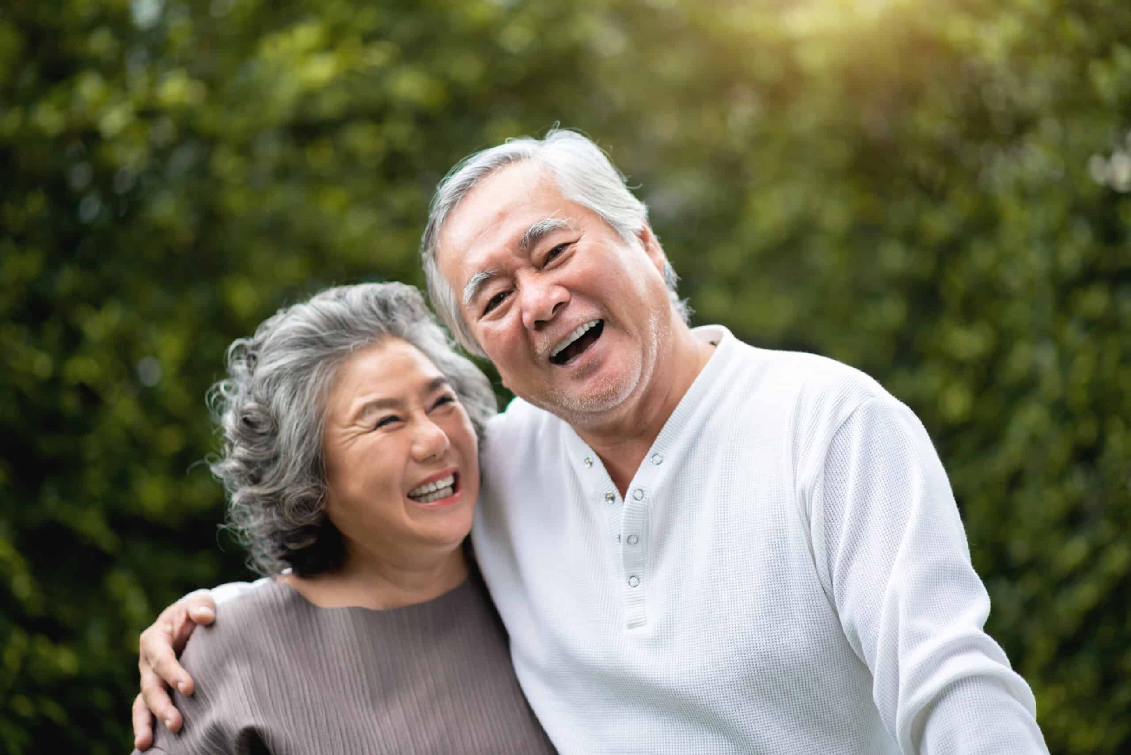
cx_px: 566
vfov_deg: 16.1
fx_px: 2671
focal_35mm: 85
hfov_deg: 23.9
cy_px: 378
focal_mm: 85
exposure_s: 1/400
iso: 200
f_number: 2
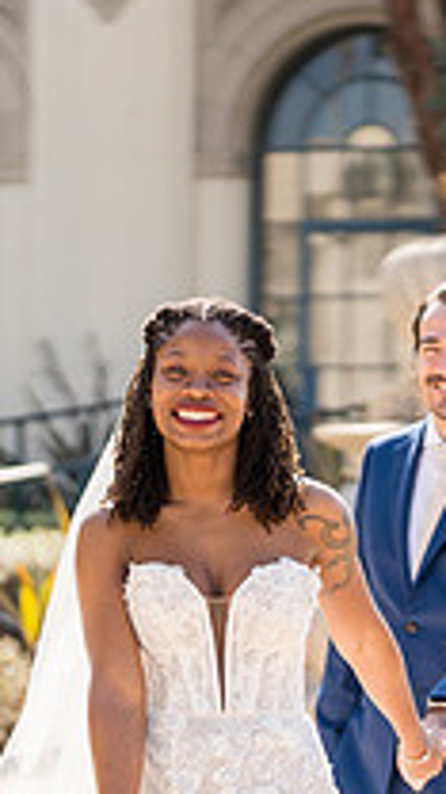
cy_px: 464
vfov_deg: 14.7
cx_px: 313
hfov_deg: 8.3
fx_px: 3070
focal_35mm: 146
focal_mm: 50
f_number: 1.2
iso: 100
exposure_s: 1/6400
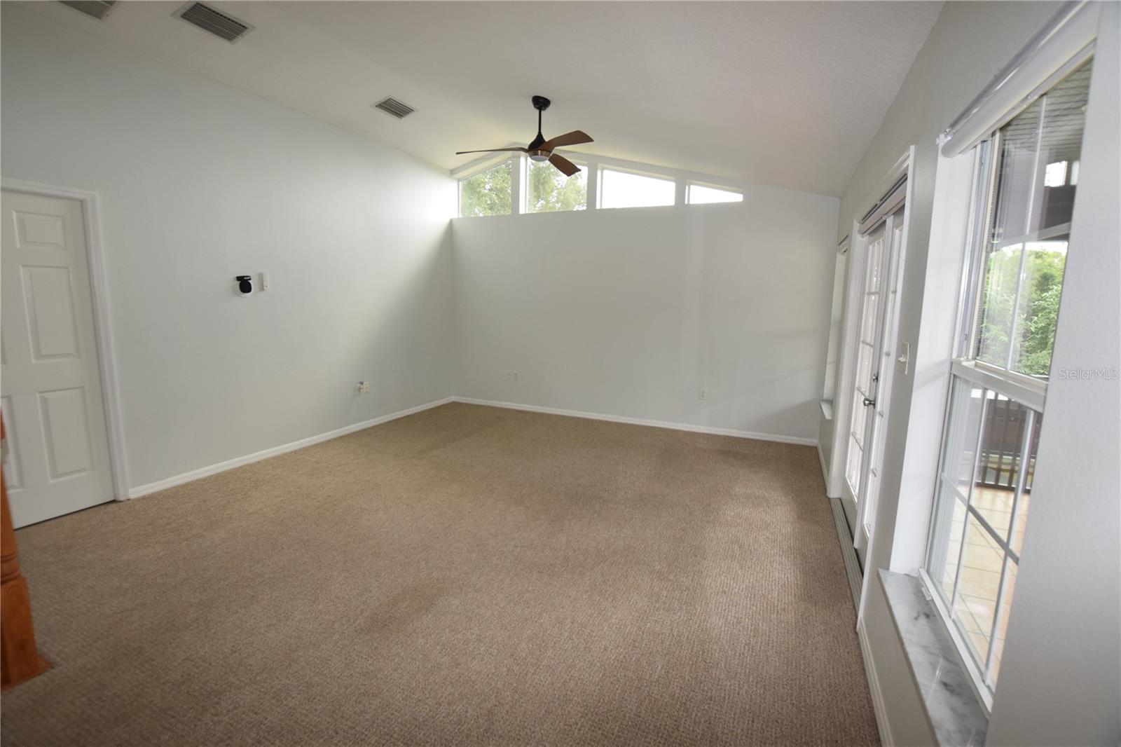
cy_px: 374
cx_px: 560
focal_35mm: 15
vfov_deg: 77.3
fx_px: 467
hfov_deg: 100.4
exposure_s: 1/125
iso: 500
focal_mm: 10
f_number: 5.6
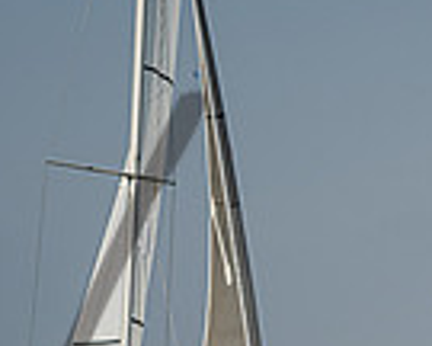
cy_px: 550
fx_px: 5268
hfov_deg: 4.7
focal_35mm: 412
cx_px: 675
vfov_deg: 3.7
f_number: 4.5
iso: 220
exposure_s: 1/4000
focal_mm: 100
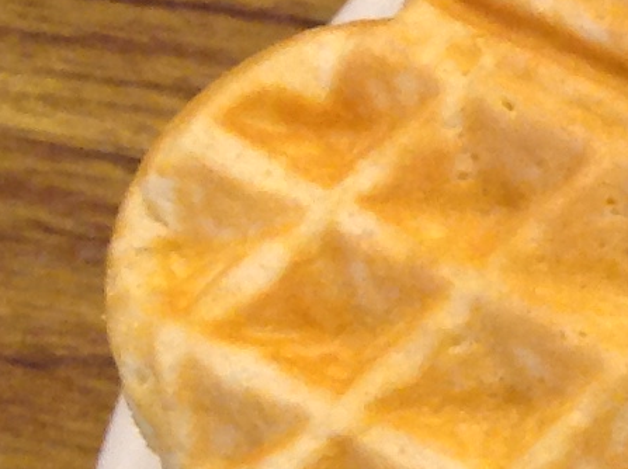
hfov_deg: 8.9
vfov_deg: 7.2
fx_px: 3678
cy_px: 629
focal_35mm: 203
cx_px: 1433
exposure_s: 1/15
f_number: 2.4
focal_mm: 4.28
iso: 125
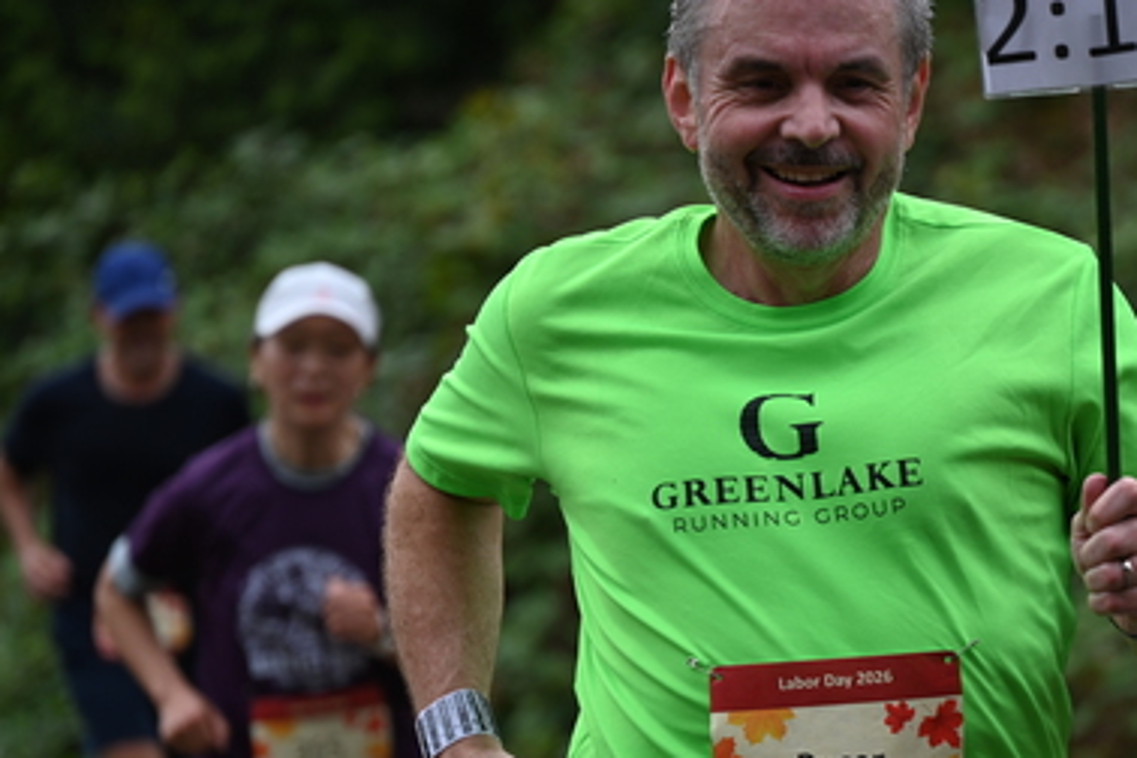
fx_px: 9190
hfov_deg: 7.1
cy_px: 537
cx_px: 803
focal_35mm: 291
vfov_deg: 4.7
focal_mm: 200
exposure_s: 1/500
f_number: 6.3
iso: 280
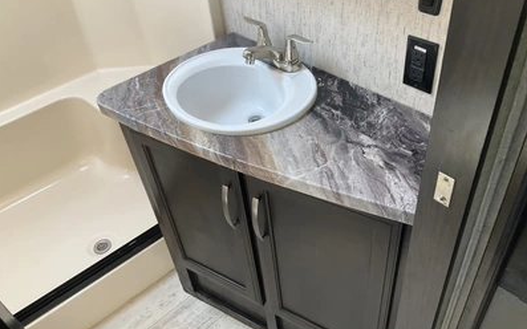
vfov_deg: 40.6
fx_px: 445
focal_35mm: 31
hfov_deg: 61.2
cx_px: 263
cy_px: 159
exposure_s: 1/99
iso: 64
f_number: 1.8
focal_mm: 3
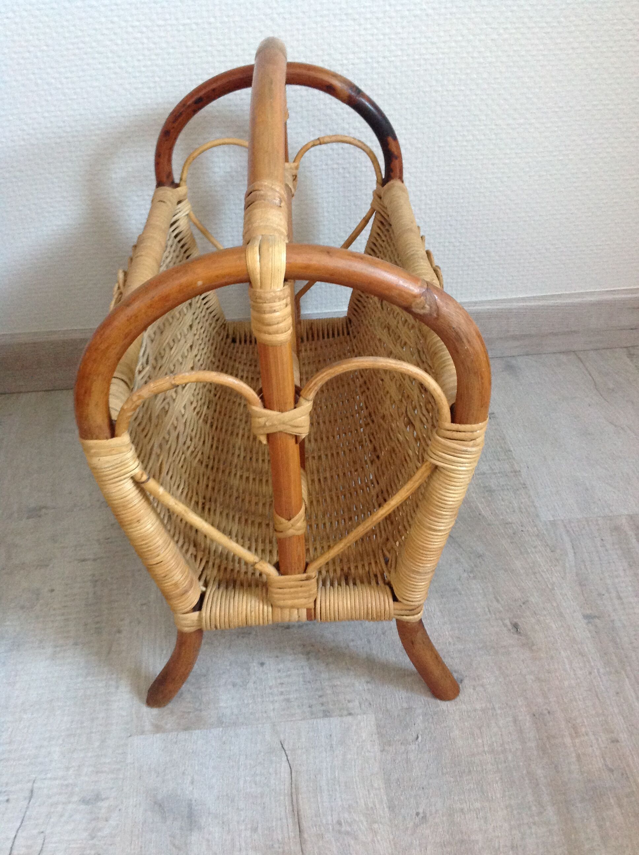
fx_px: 864
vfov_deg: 52.7
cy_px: 428
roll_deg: +4.6
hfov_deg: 40.6
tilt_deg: -35.9
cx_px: 320
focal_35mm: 35
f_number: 2.4
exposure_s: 1/15
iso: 320
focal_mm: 4.28
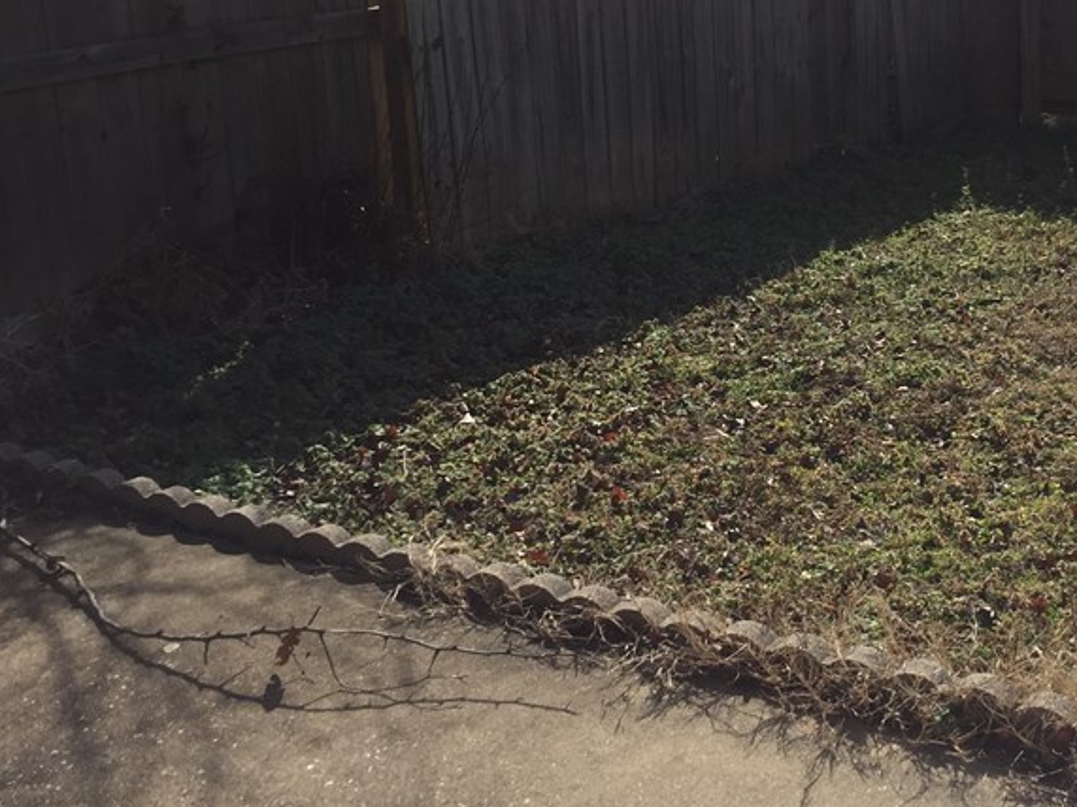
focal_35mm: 52
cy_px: 145
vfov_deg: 27.4
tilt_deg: -8.9
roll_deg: +0.5
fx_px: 1618
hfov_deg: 35.2
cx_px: 911
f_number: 2.2
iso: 32
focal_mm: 4.15
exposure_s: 1/1582
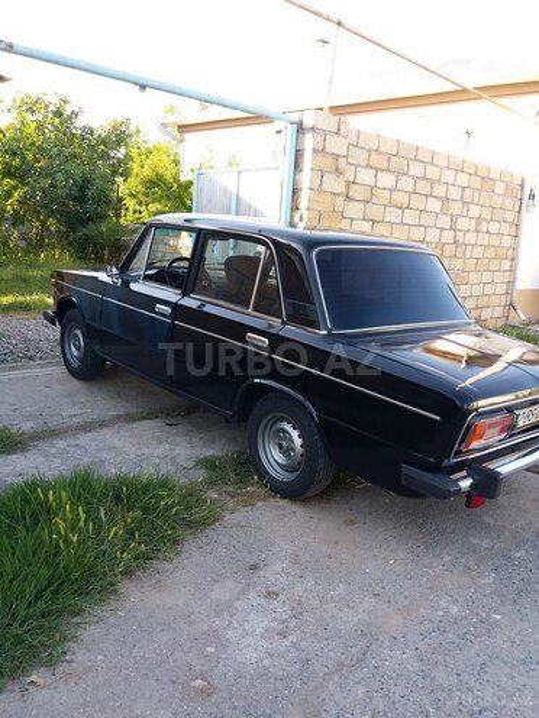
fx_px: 561
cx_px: 270
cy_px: 359
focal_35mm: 27
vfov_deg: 65.3
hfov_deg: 51.4
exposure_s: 1/125
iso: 40
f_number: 1.9
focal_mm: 3.7
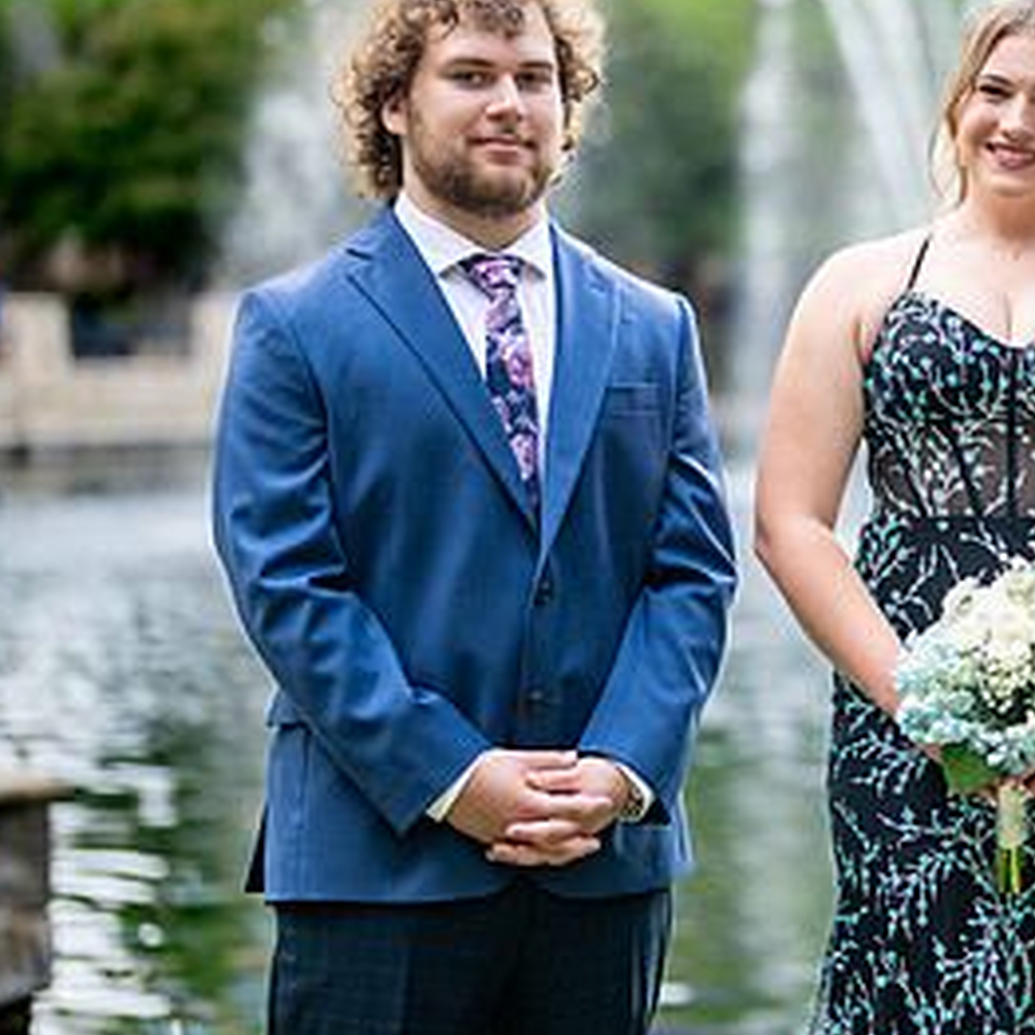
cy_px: 416
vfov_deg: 14.9
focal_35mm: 117
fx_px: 3958
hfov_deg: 14.7
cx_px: 944
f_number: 1.2
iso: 160
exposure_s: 1/800
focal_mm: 50
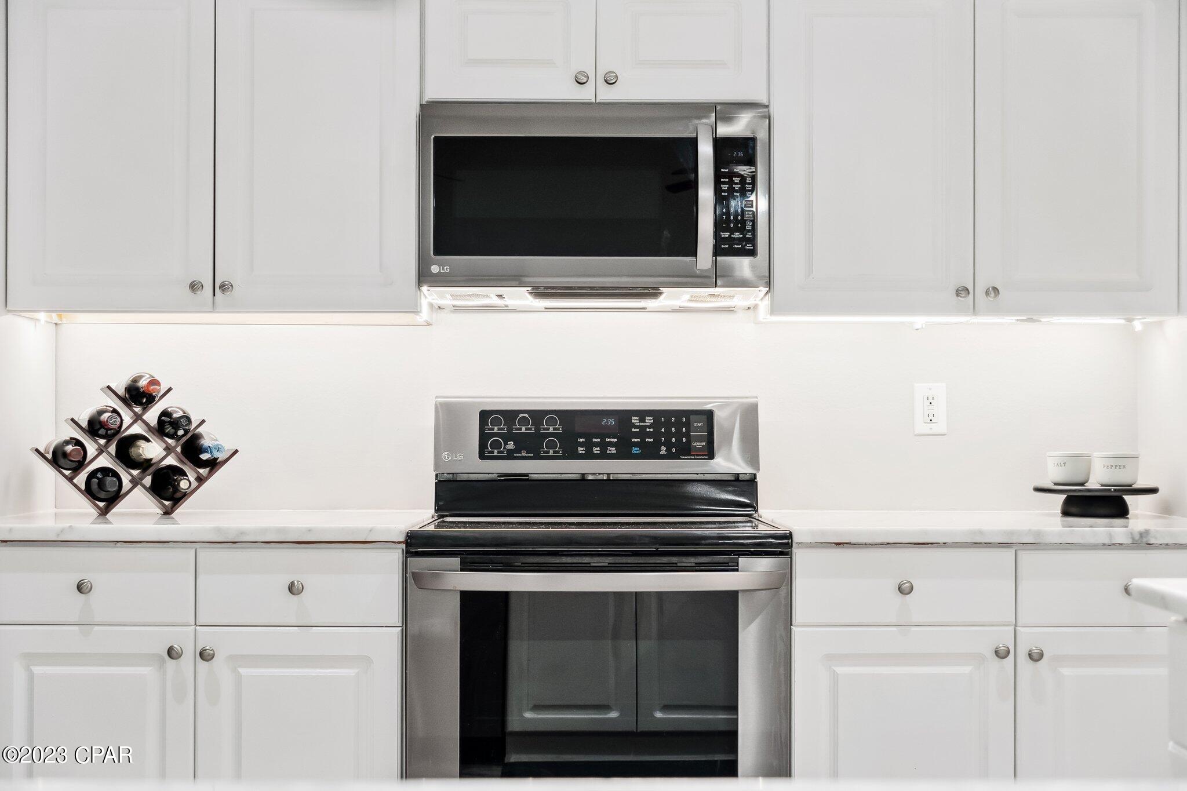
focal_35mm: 43
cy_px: 396
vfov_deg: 31.2
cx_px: 594
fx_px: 1418
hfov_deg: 45.4
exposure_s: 1/125
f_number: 3.2
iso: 640
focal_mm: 28.7
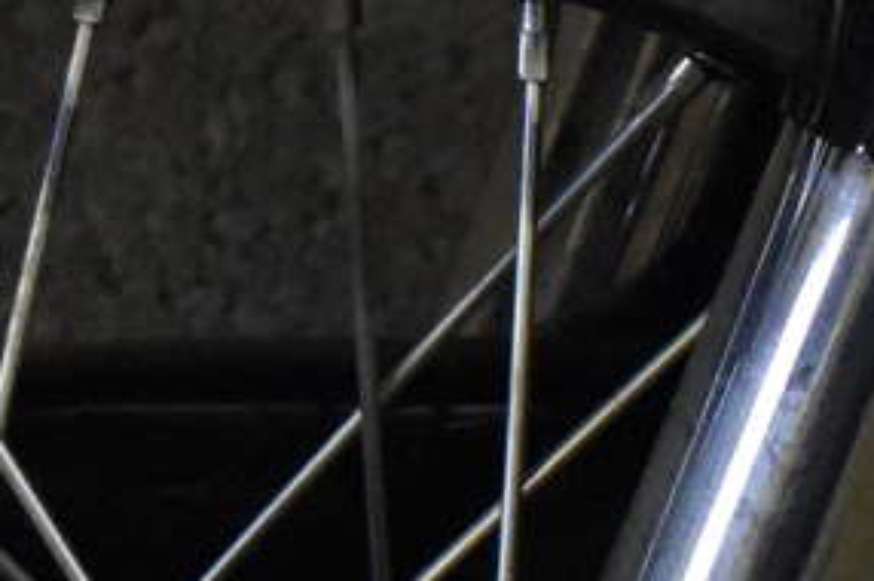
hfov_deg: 6.5
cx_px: 391
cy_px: 888
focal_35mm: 315
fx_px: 7639
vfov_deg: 4.3
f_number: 4.2
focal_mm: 30
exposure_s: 1/125
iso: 5600
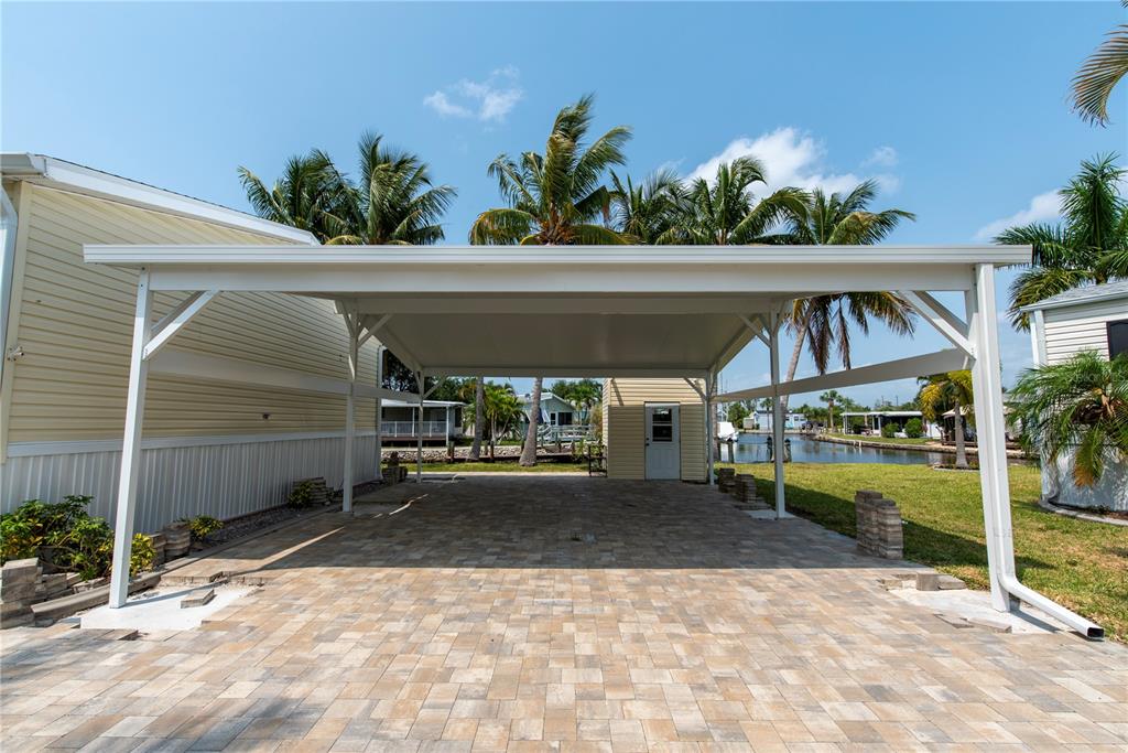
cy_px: 376
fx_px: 470
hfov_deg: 100.4
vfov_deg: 77.3
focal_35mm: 15
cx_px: 564
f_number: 10
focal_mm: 15
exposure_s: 1/400
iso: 100
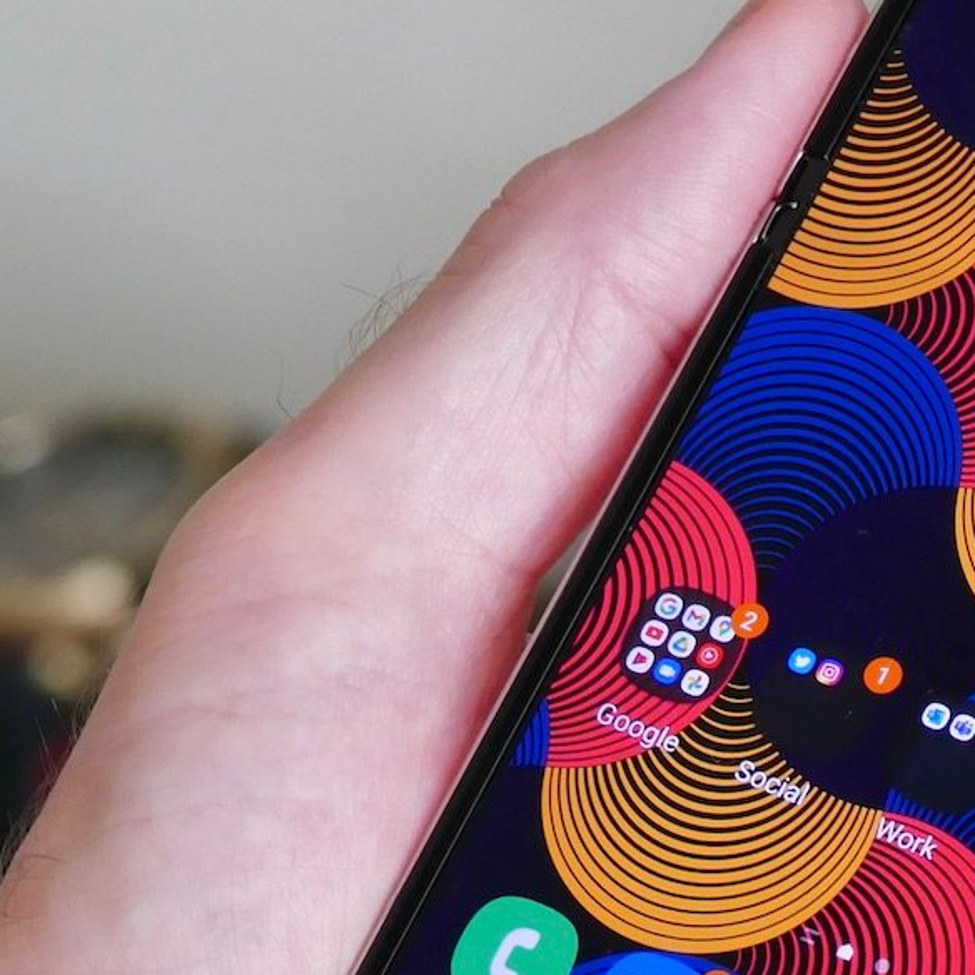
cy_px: 398
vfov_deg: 3.8
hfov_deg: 3.8
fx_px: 14850
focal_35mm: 466
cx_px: 1000
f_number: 4.5
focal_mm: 58.01
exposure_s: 1/100
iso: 640
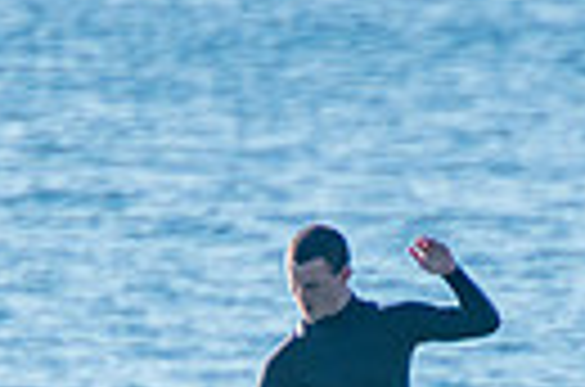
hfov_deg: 0.8
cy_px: 763
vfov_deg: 0.5
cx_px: 324
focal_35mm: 2685
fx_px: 43525
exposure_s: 1/1250
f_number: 5.6
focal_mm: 400
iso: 250
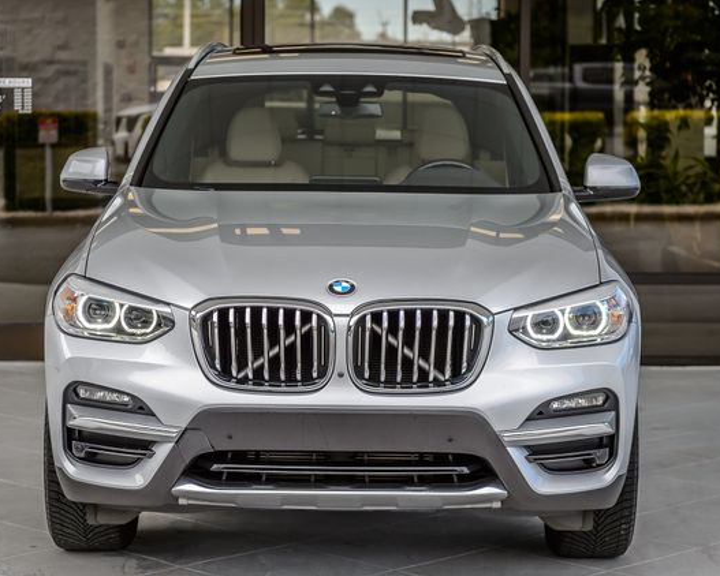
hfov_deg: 19.0
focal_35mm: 101
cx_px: 341
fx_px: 2153
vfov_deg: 15.3
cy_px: 289
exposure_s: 1/640
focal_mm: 70
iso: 100
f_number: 4
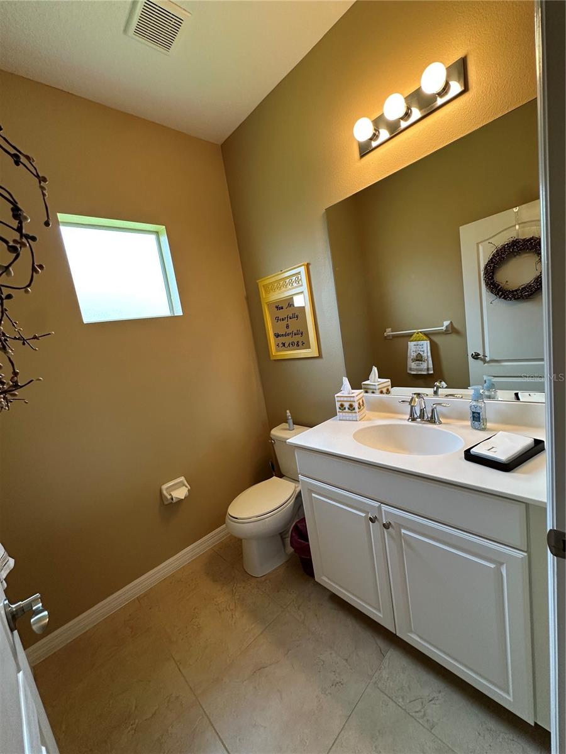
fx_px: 305
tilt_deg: -7.6
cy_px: 377
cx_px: 283
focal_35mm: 14
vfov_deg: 102.1
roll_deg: +8.3
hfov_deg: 85.7
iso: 200
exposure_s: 1/120
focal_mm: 2.22
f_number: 2.2
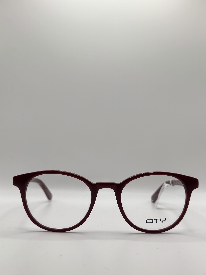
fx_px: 381
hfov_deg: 30.3
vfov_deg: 39.7
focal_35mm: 48
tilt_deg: -7.5
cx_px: 103
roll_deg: -1.8
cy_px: 138
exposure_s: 1/919
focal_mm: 6.86
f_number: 1.78
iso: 80
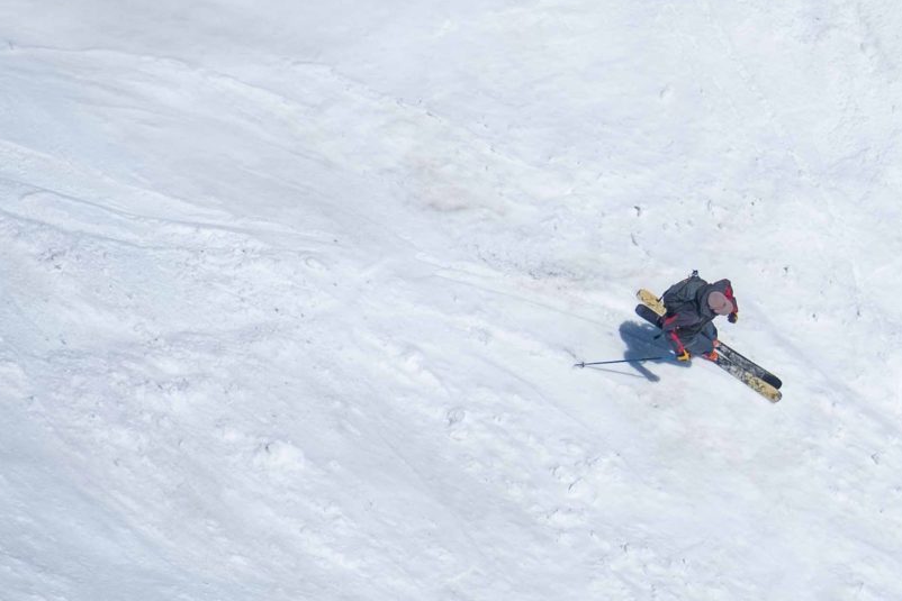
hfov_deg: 7.6
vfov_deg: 5.2
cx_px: 1314
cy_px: 302
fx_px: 6640
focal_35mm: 265
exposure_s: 1/2000
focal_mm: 55
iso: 200
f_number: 5.6
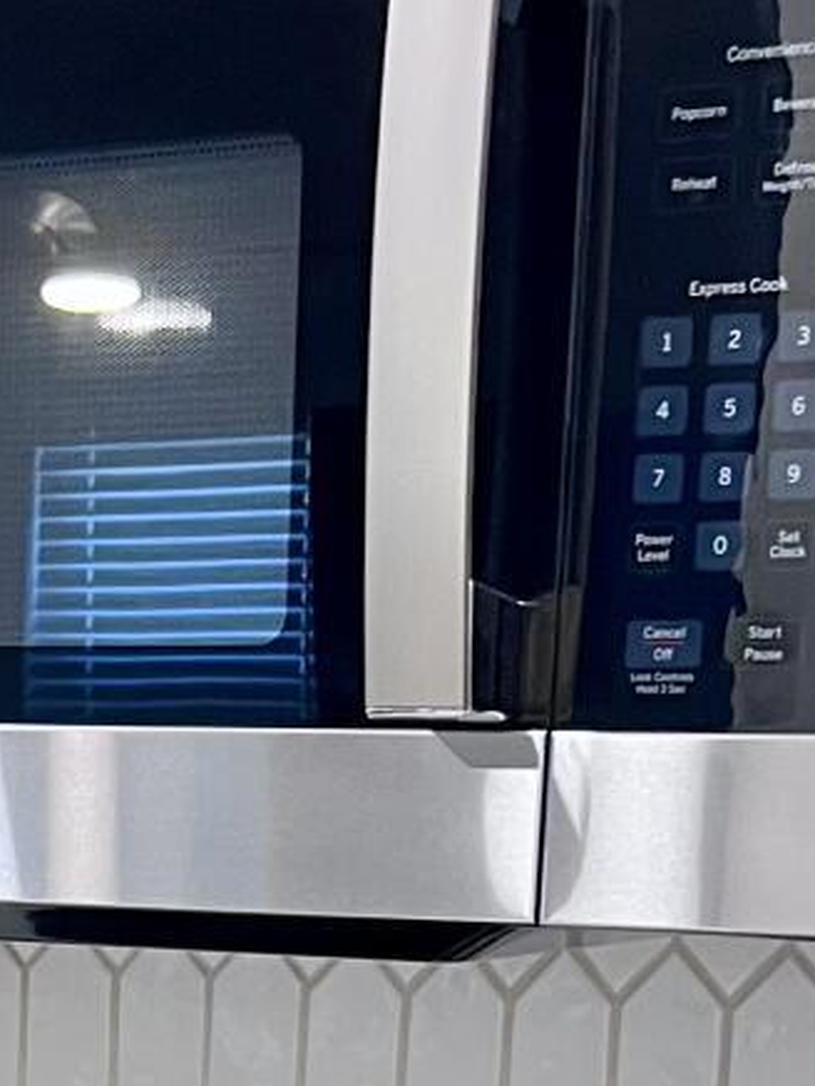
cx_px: -30
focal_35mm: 119
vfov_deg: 14.8
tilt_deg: -15.0
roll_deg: +1.9
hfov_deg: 12.3
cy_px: 1846
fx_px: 3734
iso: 160
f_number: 1.5
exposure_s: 1/60
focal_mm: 5.7
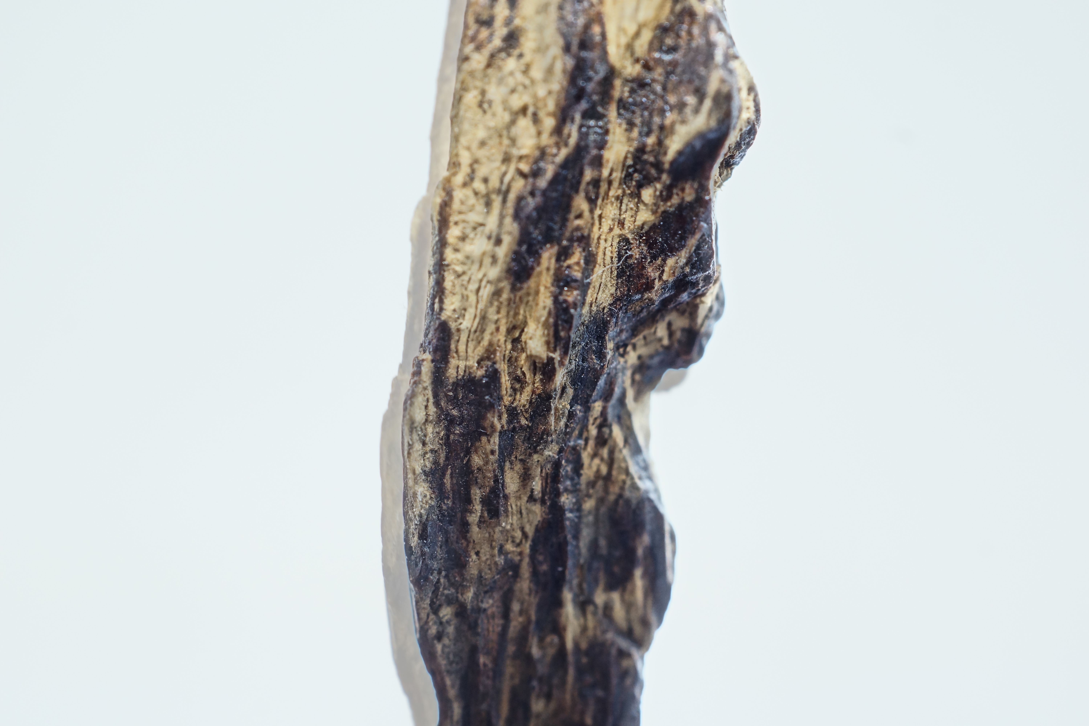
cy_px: 363
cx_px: 544
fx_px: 1361
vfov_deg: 29.9
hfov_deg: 43.6
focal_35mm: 45
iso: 400
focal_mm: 30
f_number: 5.6
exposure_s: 1/160
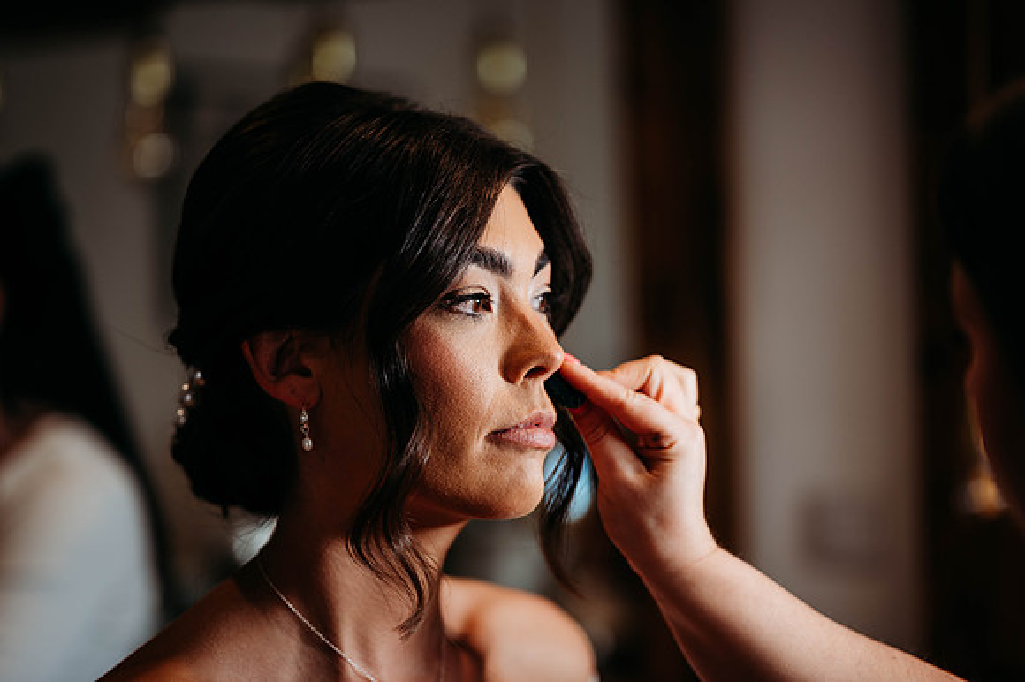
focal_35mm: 85
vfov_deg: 16.1
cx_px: 512
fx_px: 2419
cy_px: 341
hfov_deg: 23.9
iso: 125
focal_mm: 85
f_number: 1.8
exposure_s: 1/200
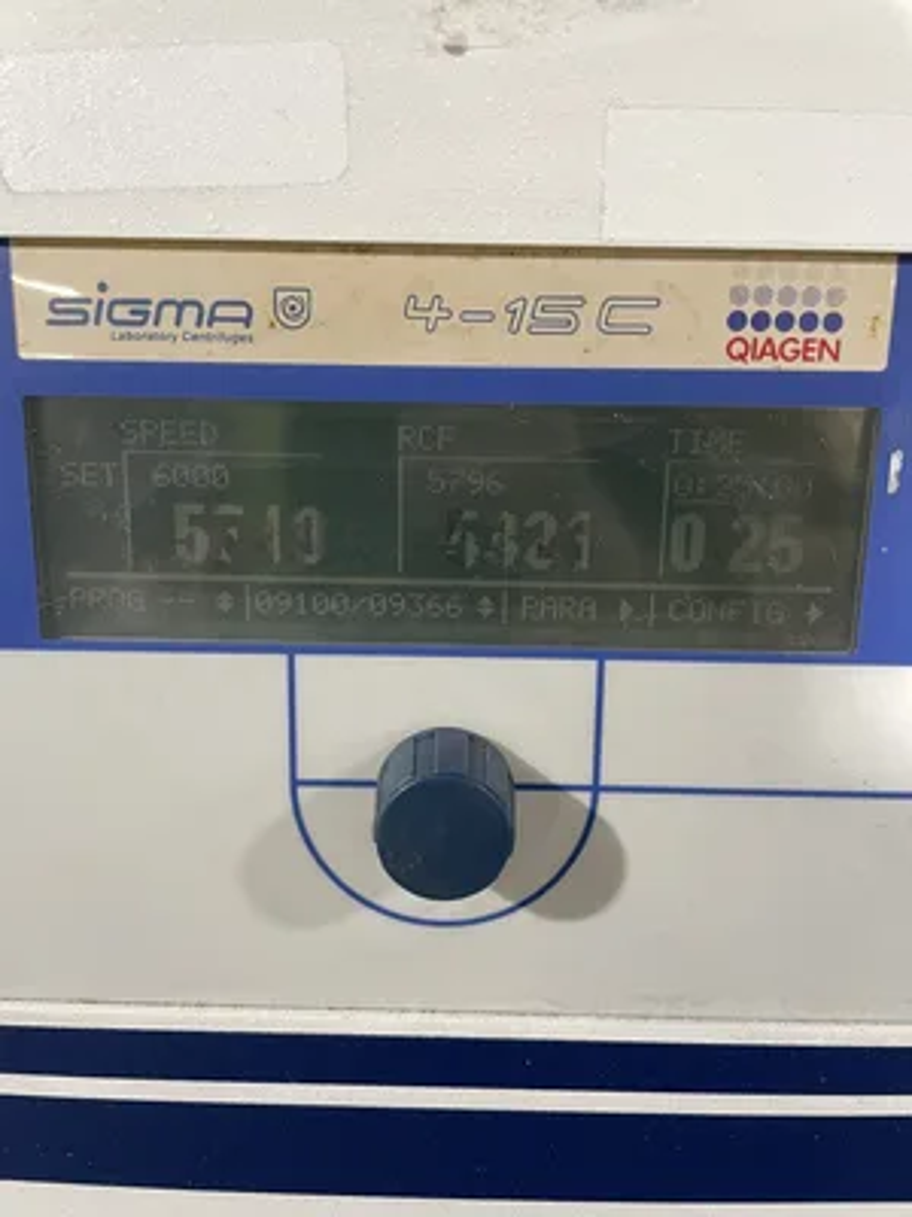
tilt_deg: -33.2
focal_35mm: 26
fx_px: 913
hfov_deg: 53.1
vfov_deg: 67.3
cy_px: 608
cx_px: 456
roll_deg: -0.5
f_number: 1.6
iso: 160
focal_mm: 4.2
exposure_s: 1/60
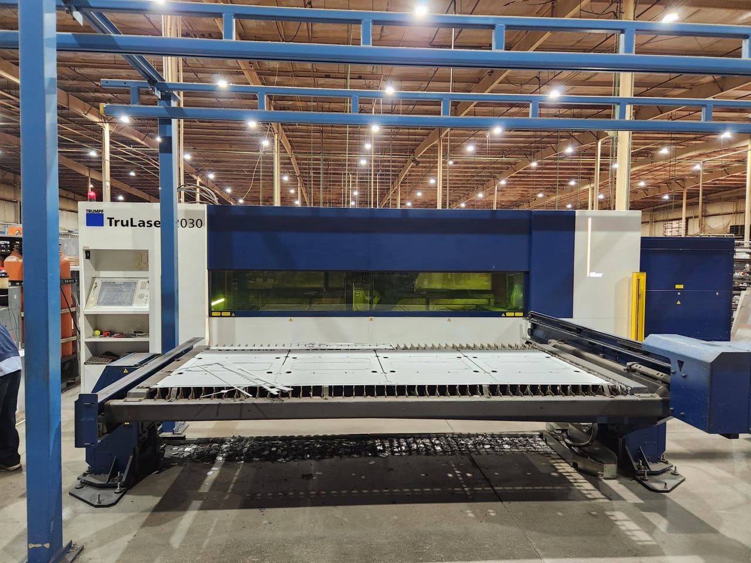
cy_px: 282
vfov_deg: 58.9
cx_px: 376
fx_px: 499
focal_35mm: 23
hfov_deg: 73.9
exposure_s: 1/120
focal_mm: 5.4
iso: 500
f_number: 1.8
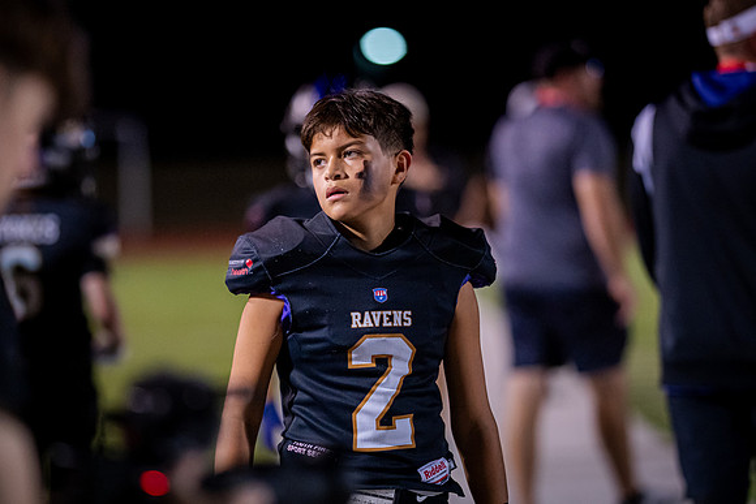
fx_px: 4401
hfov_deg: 9.8
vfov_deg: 6.6
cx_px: 336
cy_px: 282
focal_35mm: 210
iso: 2000
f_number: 1.8
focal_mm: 135
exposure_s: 1/1250
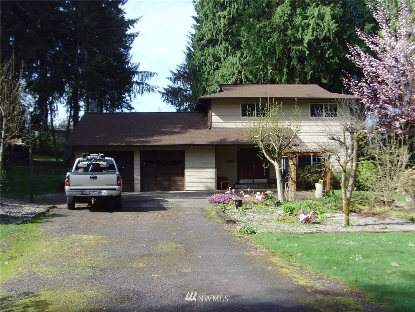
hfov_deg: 47.9
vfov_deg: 36.8
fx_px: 468
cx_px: 208
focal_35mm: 39
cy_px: 156
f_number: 3.5
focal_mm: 6.6
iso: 80
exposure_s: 1/350
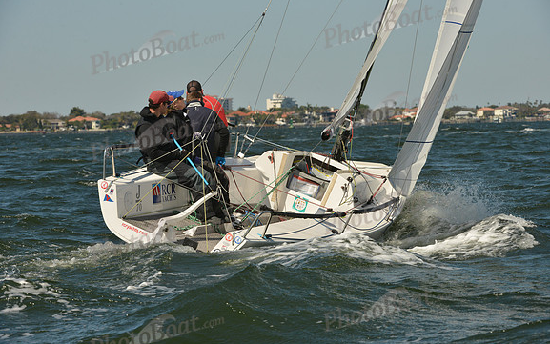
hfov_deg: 10.2
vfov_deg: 6.4
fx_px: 3074
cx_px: 275
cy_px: 174
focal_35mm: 205
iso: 500
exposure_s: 1/1000
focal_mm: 200
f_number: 11
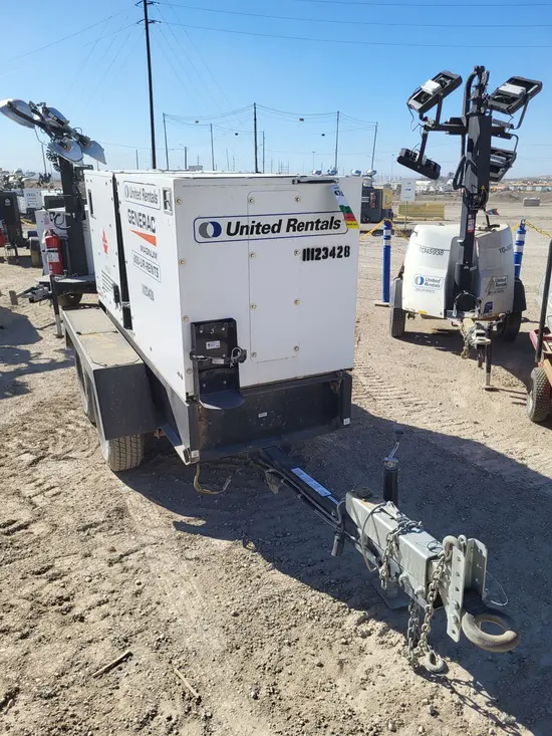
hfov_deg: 53.1
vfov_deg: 67.3
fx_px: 553
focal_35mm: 26
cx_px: 276
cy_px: 368
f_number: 1.8
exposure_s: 1/2228
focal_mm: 5.4
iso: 40
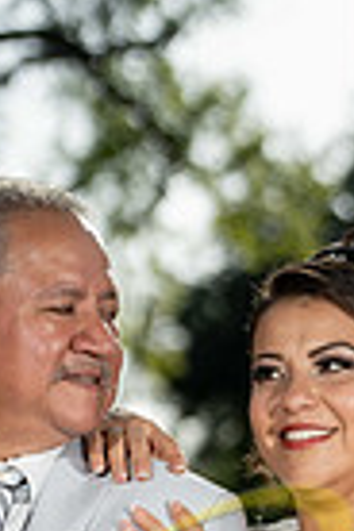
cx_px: 177
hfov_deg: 5.9
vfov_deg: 8.7
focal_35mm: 232
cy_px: 770
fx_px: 3422
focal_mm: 71
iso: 160
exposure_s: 1/3200
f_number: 2.5
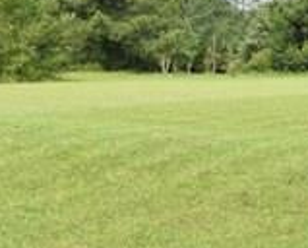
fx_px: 1033
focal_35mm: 113
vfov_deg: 13.7
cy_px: 137
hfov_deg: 16.5
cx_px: 335
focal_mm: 20
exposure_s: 1/200
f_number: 6.3
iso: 100
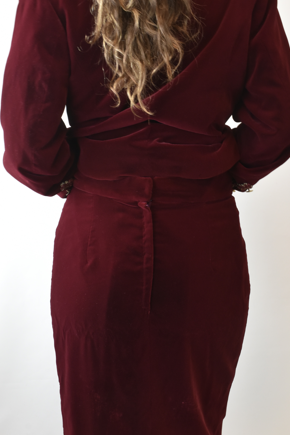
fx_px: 721
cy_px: 191
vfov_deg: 33.6
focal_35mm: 60
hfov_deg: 22.8
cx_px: 139
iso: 1000
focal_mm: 31
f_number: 13
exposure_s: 1/25
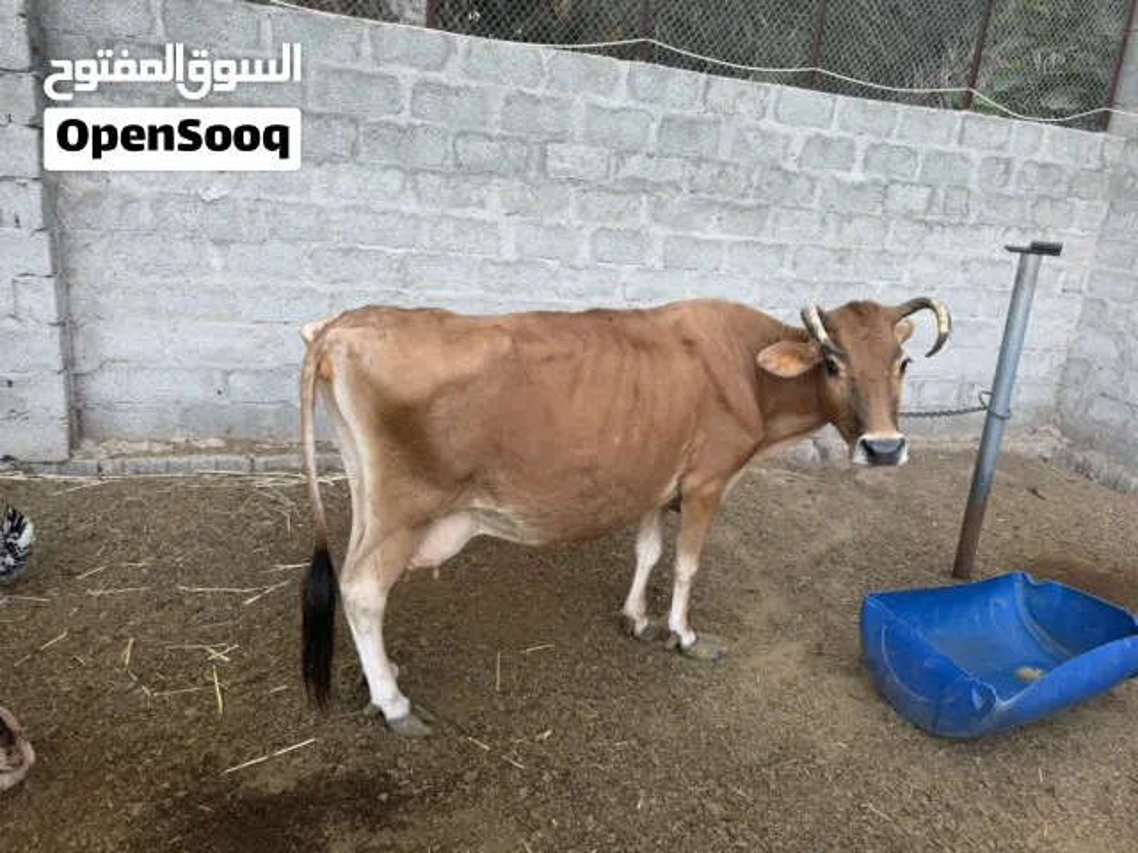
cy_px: 426
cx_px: 569
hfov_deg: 71.6
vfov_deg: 56.8
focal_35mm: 24
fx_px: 789
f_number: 1.78
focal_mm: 6.76
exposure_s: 1/121
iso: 64
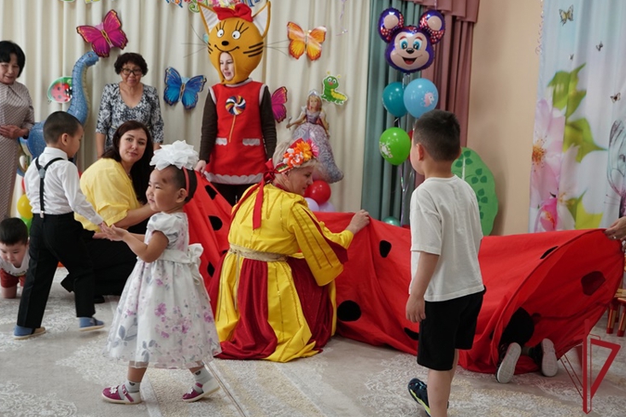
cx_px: 310
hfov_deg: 45.4
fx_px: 747
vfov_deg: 31.2
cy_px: 211
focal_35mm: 43
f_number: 4.5
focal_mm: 28
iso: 640
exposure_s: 1/160
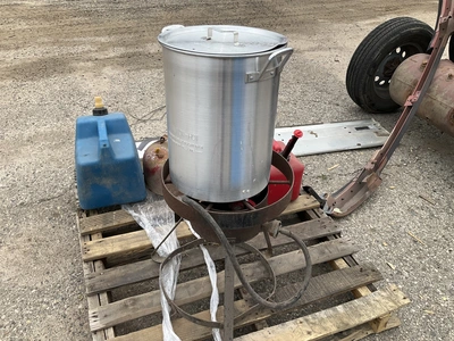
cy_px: 170
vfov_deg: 48.2
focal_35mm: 29
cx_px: 227
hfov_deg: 61.7
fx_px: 380
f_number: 1.8
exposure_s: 1/898
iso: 25
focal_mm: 3
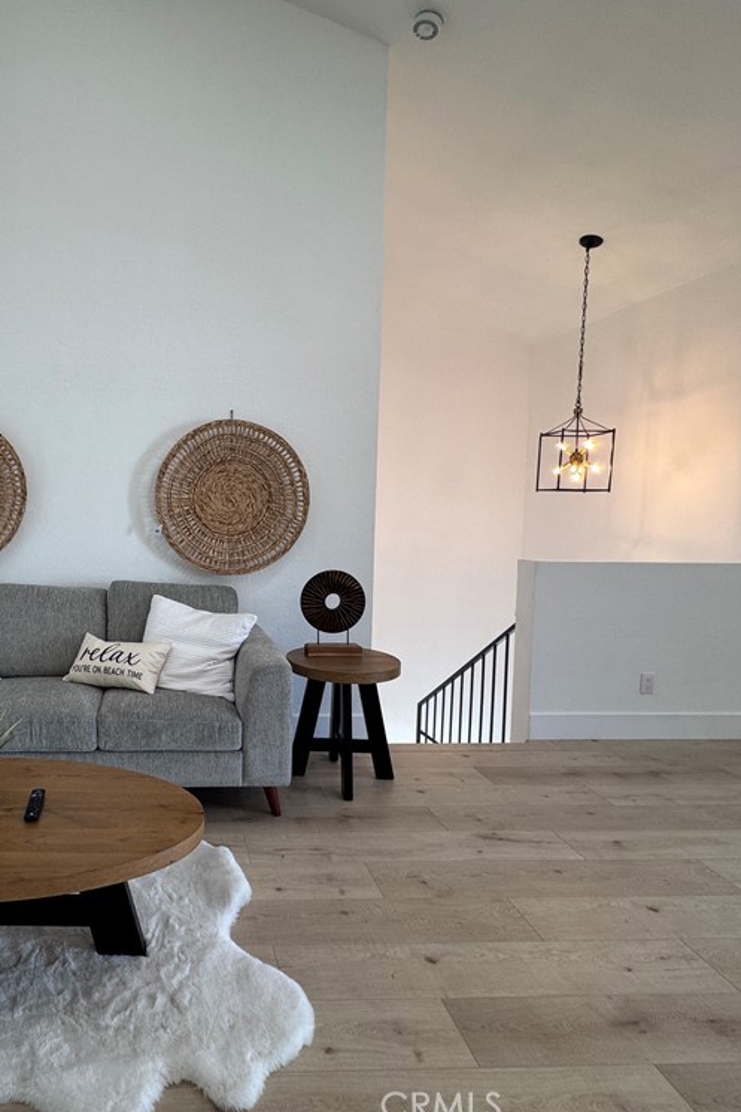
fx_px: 618
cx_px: 168
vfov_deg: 84.0
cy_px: 555
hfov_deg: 58.1
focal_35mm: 20
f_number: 2.2
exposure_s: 1/120
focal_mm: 2.22
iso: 100
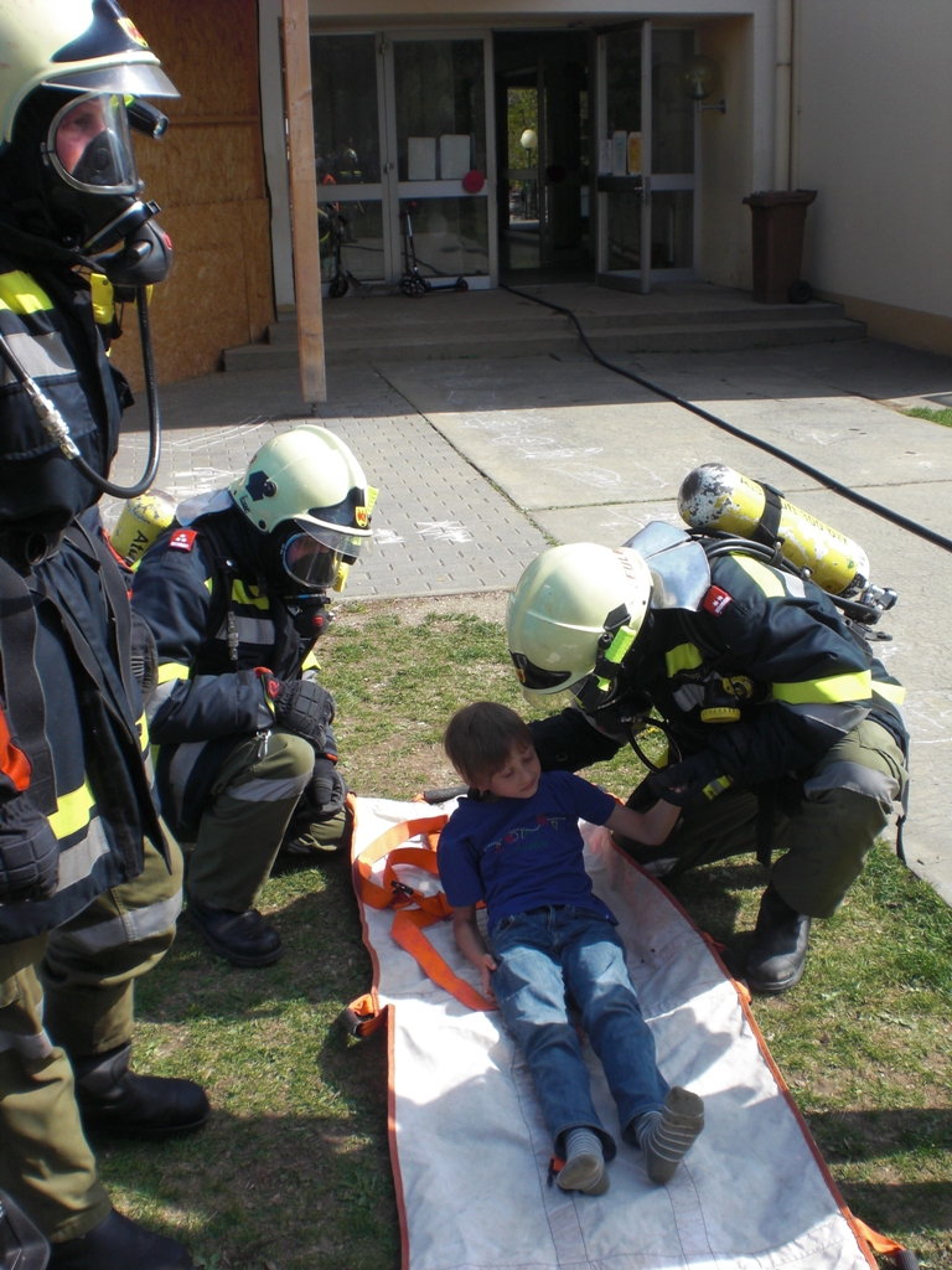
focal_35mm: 38
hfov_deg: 37.7
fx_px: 1393
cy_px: 635
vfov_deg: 49.0
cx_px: 476
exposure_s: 1/200
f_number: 5.6
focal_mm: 6.3
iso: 64
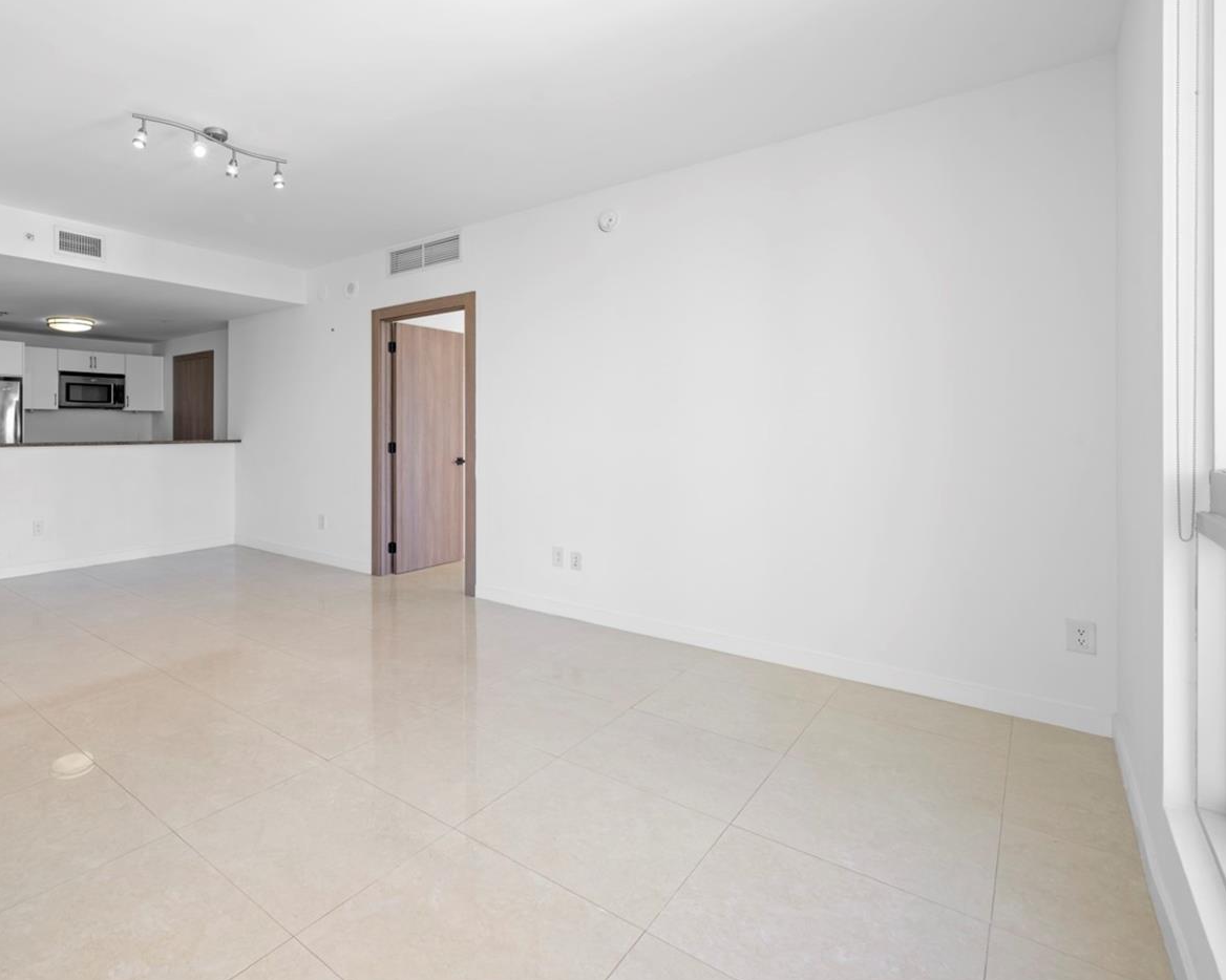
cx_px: 401
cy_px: 438
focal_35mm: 18
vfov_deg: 73.6
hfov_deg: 83.2
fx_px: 653
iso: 100
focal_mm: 14
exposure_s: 1/5
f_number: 9
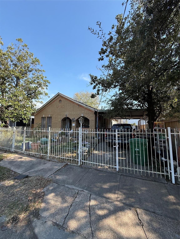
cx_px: 90
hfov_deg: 85.7
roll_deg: -0.9
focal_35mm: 14
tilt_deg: +5.5
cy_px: 120
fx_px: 97
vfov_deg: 102.1
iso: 50
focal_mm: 2.22
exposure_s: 1/658
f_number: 2.2
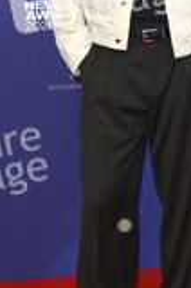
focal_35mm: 110
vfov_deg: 18.5
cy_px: 81
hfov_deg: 12.4
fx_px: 879
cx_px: 151
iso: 500
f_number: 5.6
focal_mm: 44
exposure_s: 1/250
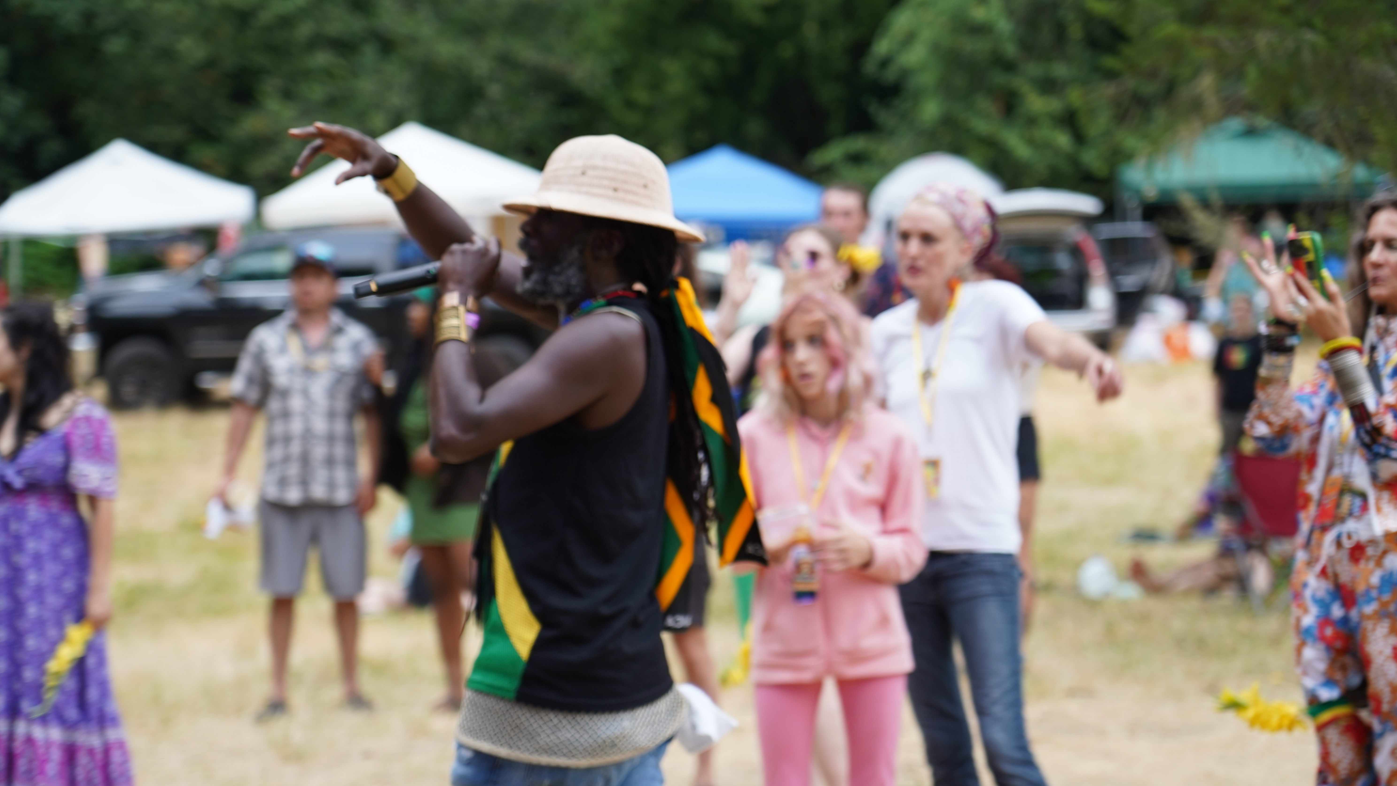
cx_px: 697
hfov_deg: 19.3
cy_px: 421
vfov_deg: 10.9
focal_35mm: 111
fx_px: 4112
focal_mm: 105
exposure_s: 1/160
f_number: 4
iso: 250
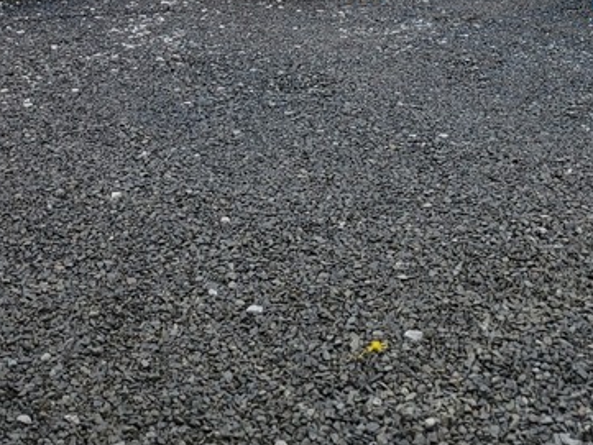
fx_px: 1234
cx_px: 348
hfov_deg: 27.0
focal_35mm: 72
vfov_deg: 18.4
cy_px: -197
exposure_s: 1/458
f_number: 1.8
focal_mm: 5.4
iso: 40
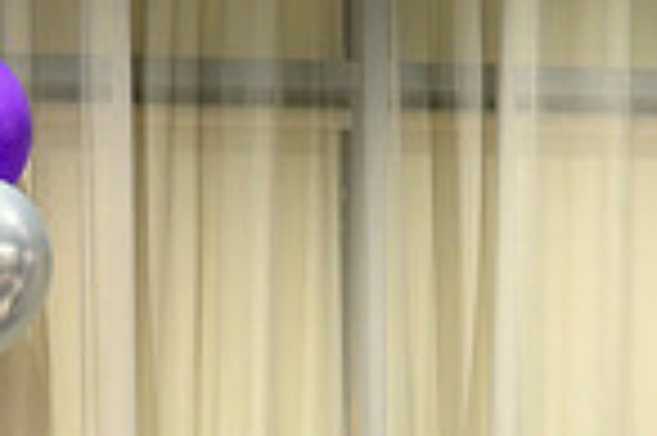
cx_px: 258
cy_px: 867
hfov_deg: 15.8
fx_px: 2370
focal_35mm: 130
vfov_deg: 9.8
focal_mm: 30
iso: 2500
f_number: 3.2
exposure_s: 1/125
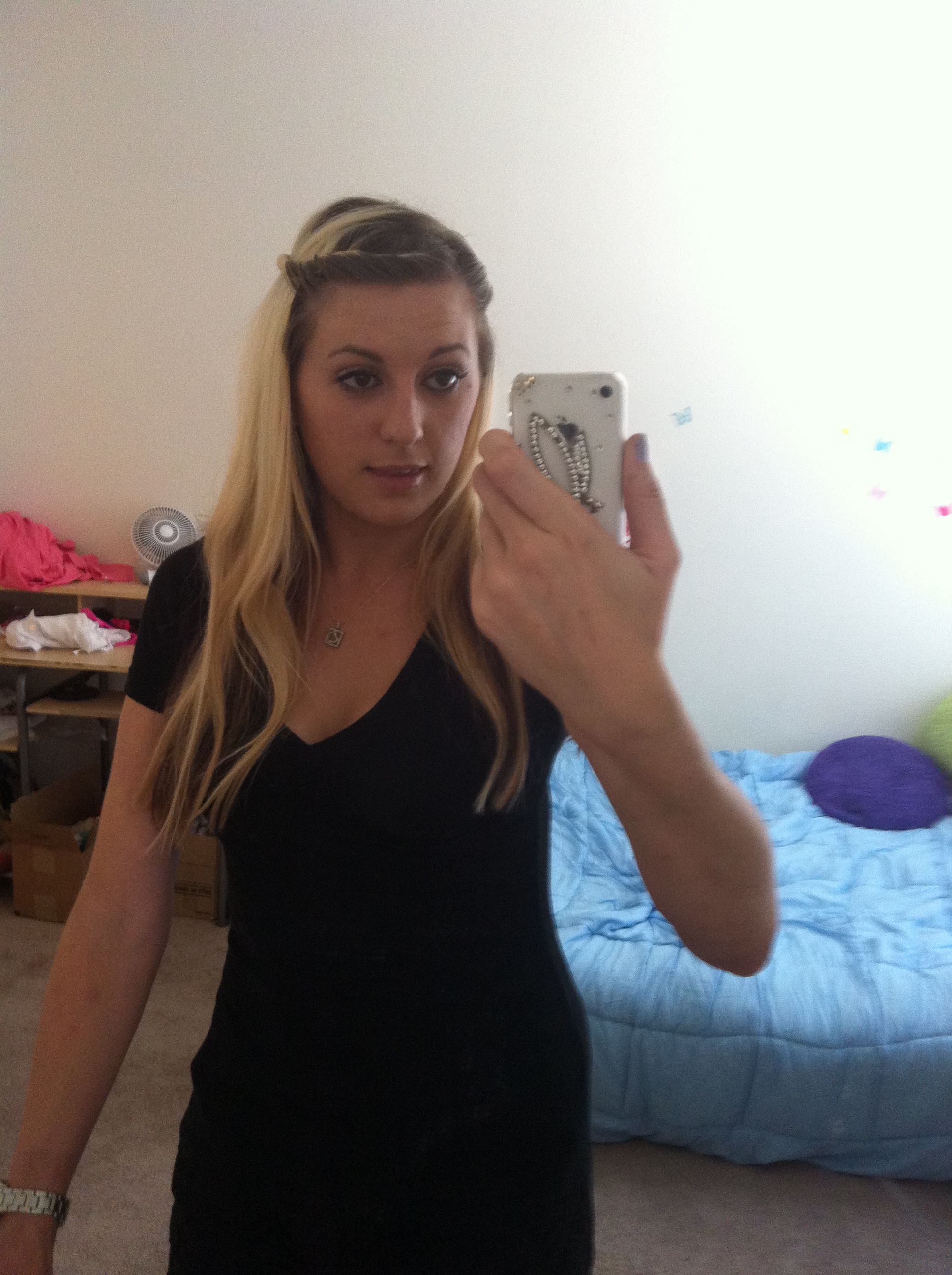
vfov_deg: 52.7
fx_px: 1287
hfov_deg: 40.6
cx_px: 476
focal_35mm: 35
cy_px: 638
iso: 200
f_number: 2.8
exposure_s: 1/15
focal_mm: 3.85
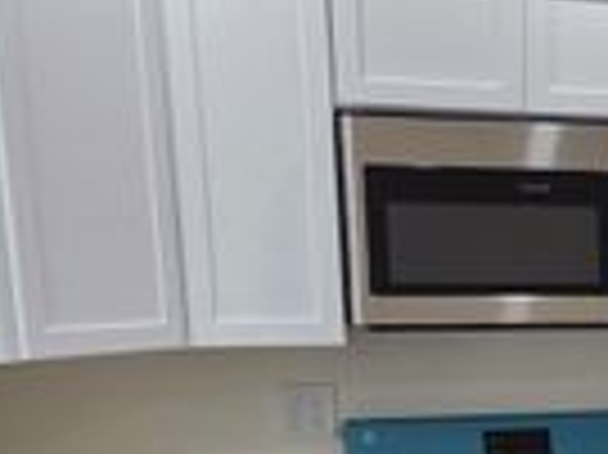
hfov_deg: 21.6
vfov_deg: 16.4
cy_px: 591
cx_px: 703
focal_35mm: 85
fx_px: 1492
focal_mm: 6.3
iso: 64
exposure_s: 1/120
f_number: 1.7
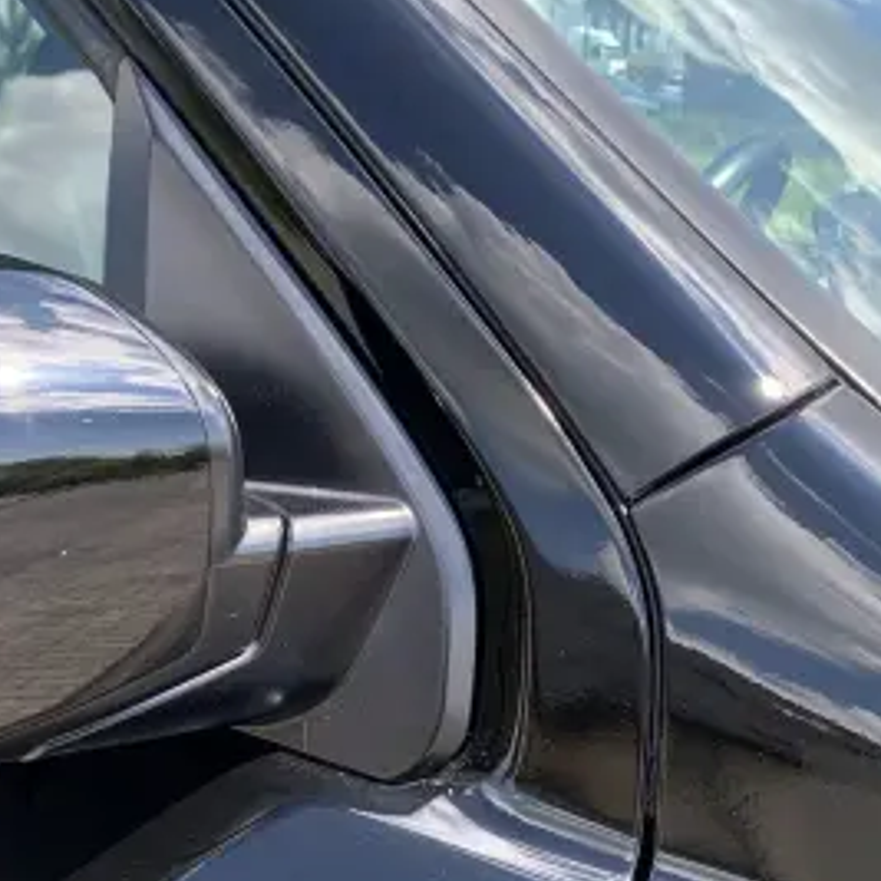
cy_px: 488
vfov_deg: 31.1
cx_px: -13
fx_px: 1584
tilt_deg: -15.1
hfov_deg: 29.0
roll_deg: +0.2
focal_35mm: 55
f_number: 1.8
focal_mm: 4.25
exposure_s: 1/356
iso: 25
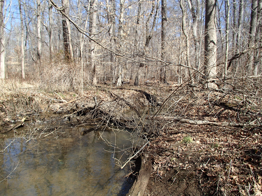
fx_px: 212
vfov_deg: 49.7
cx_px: 131
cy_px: 98
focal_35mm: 28
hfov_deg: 63.4
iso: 100
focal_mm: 5
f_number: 3.9
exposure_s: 1/400
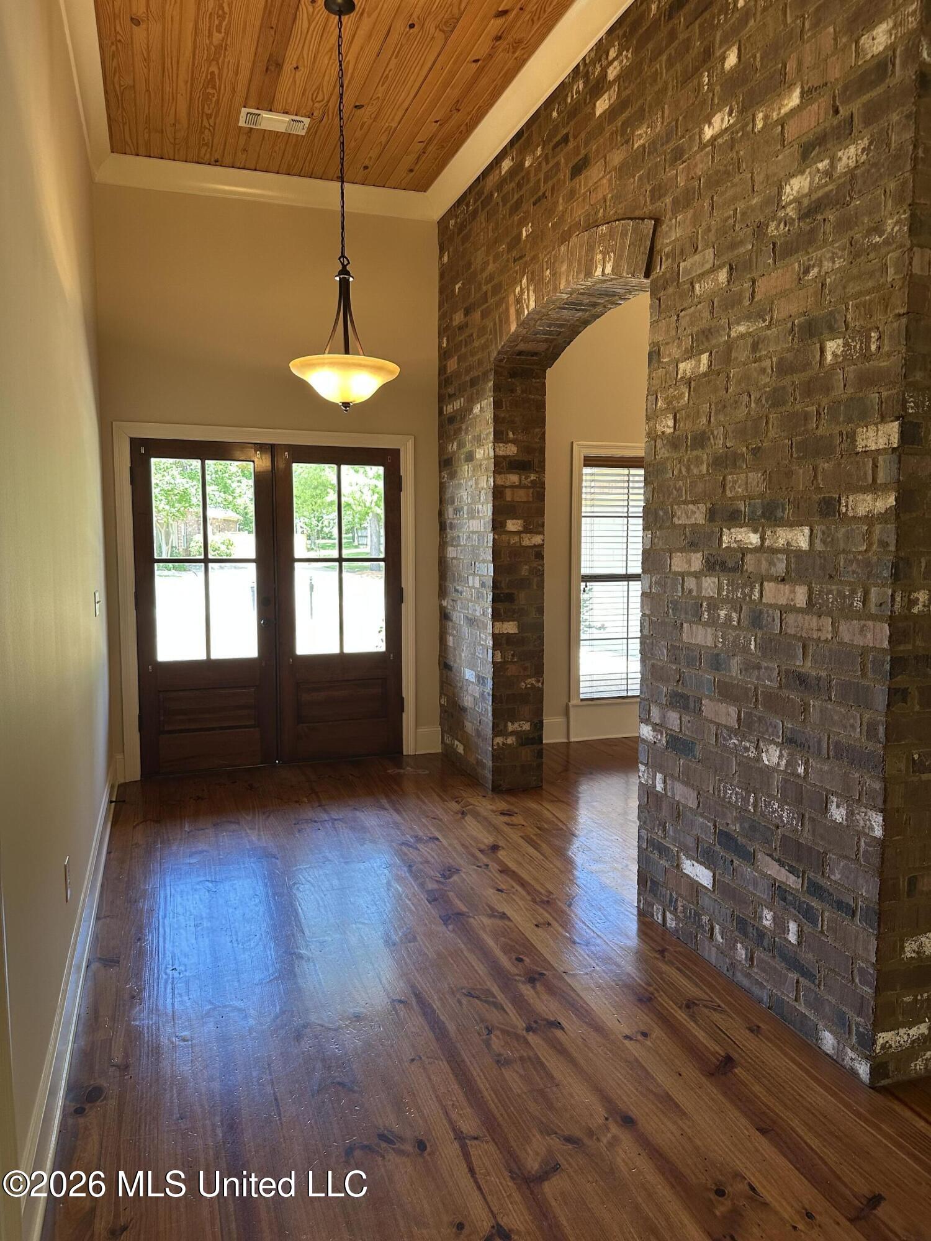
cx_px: 466
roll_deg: -0.4
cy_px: 620
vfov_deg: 71.6
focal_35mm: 24
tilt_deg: -3.4
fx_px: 861
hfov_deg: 56.8
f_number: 1.78
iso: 200
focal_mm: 6.86
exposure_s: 1/120
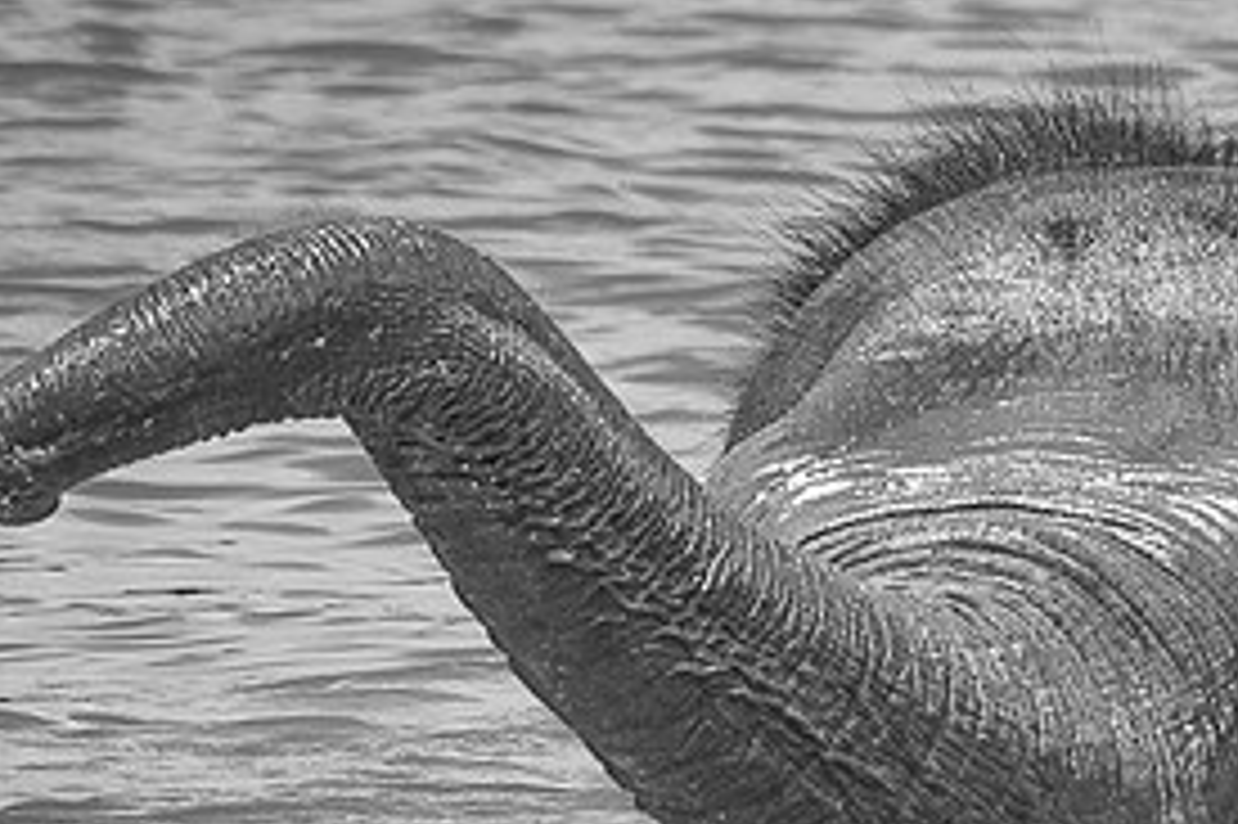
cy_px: 425
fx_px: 72411
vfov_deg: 0.7
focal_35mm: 2107
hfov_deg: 1.0
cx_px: 1164
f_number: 7.1
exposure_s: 1/1000
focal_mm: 360
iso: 400
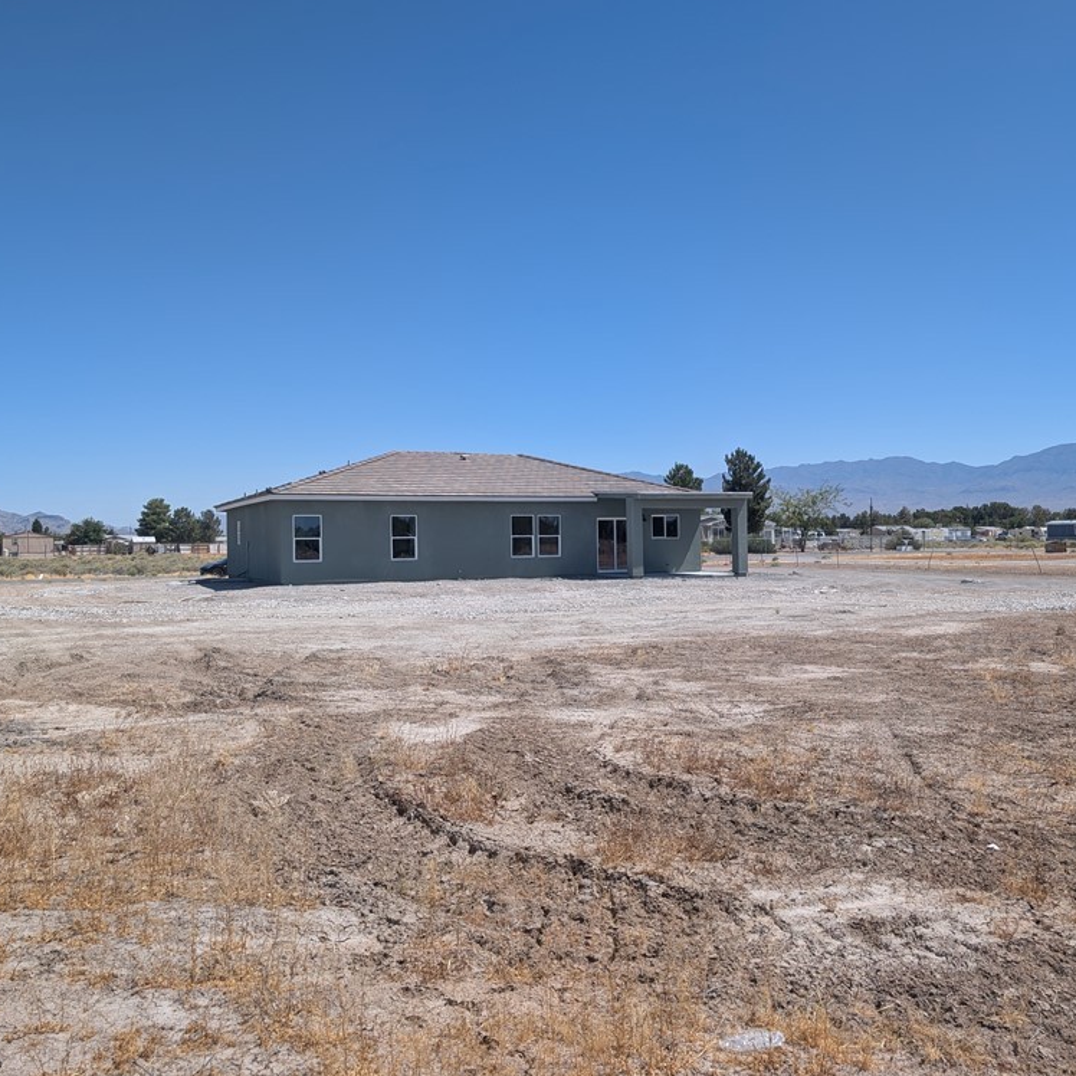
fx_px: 1020
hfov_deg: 55.6
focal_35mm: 29
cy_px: 529
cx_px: 578
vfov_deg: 55.6
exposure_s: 1/1404
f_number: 1.68
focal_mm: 6.9
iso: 23
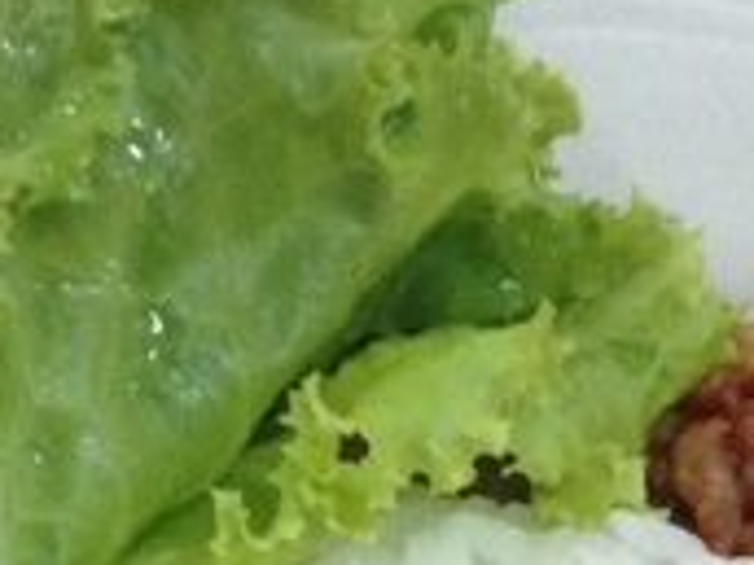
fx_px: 2701
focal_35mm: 124
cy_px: 968
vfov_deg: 11.2
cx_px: 579
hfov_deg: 15.8
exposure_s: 1/15
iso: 200
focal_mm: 3.3
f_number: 2.4
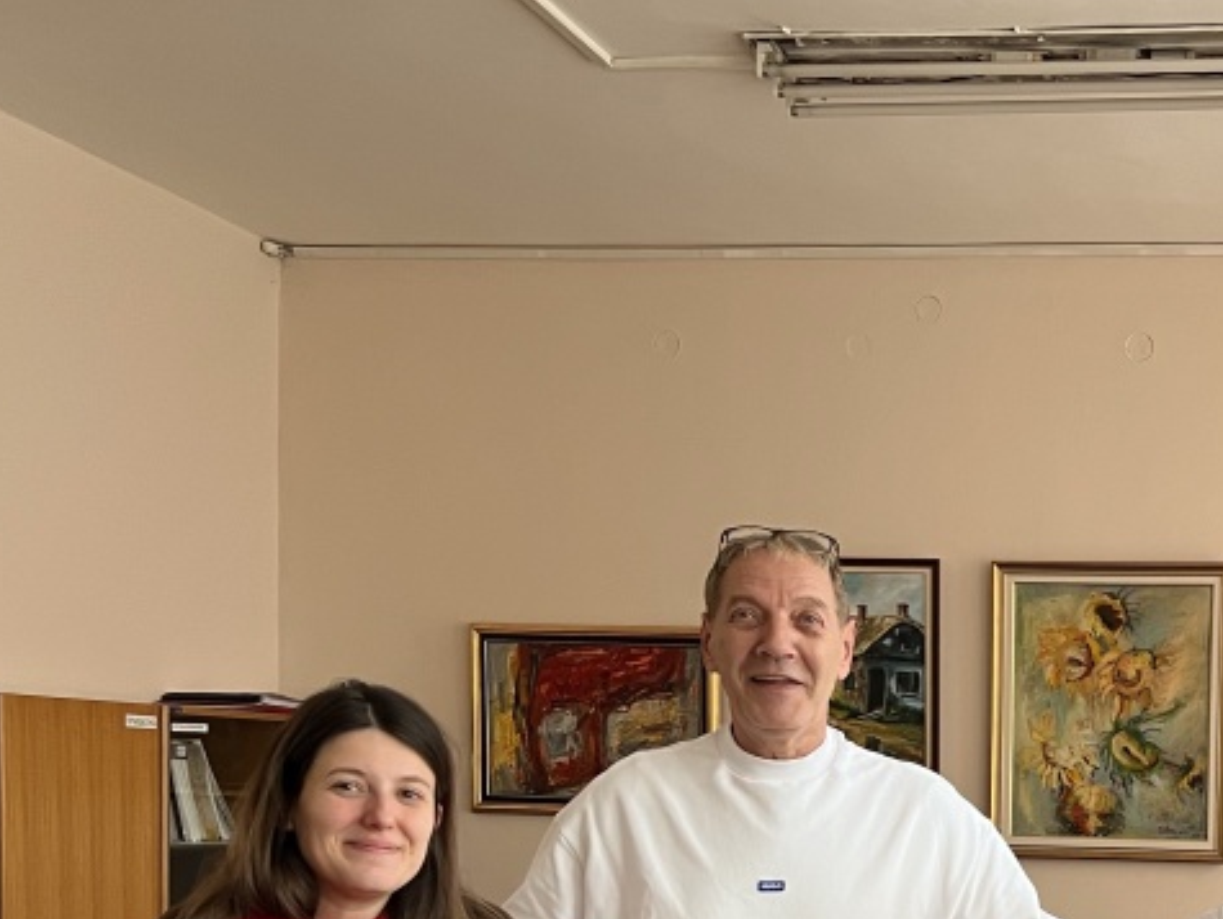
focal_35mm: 56
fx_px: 1980
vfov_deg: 25.0
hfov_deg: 31.9
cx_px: 1197
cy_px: 904
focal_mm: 5.7
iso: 125
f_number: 1.5
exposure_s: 1/50
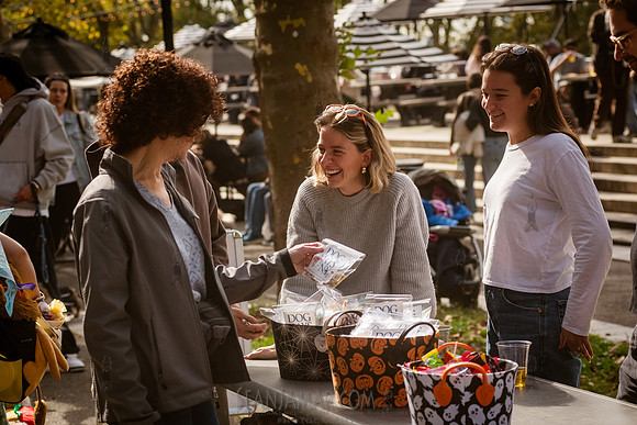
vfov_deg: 14.6
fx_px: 1664
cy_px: 235
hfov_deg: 21.7
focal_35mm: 94
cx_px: 297
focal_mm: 80
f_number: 4.5
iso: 1000
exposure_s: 1/2500
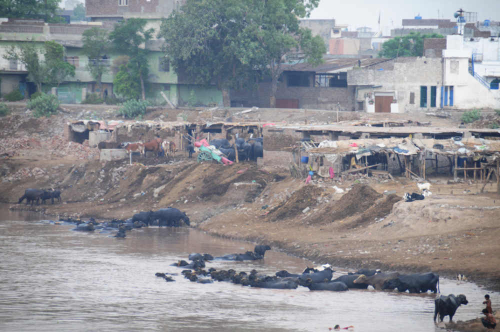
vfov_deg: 5.4
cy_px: 166
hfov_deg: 8.1
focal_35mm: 255
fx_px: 3537
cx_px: 250
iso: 250
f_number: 6.3
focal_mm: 170
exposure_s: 1/400
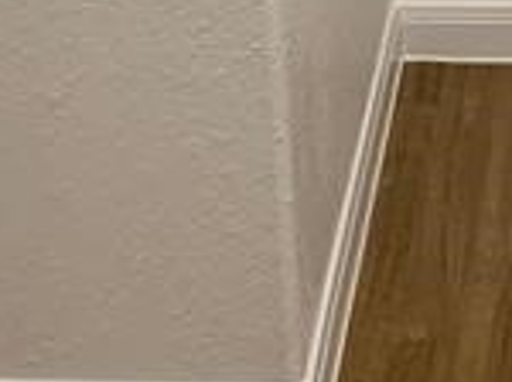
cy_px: -426
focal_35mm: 178
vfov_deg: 7.9
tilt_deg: -14.9
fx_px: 2629
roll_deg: +2.5
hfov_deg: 11.1
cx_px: 410
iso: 160
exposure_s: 1/60
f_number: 1.8
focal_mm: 4.25
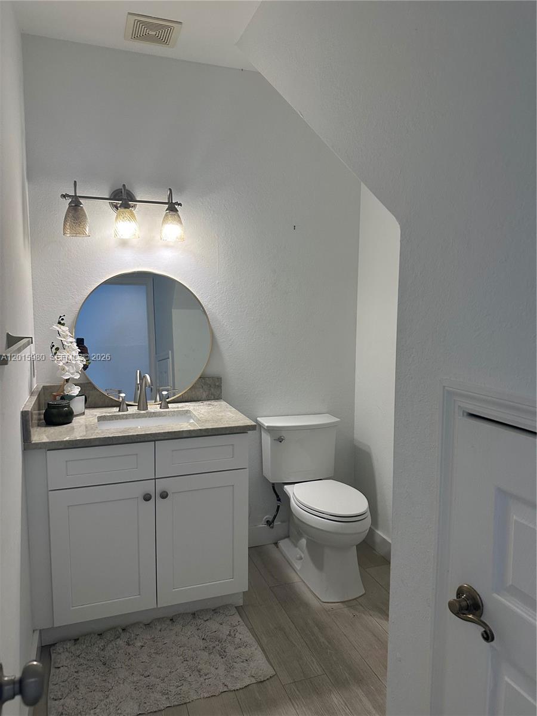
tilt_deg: -5.7
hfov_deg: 56.8
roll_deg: -1.5
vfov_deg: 71.6
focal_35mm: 24
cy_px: 358
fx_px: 496
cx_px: 268
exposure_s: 1/120
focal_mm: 6.86
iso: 160
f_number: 1.78
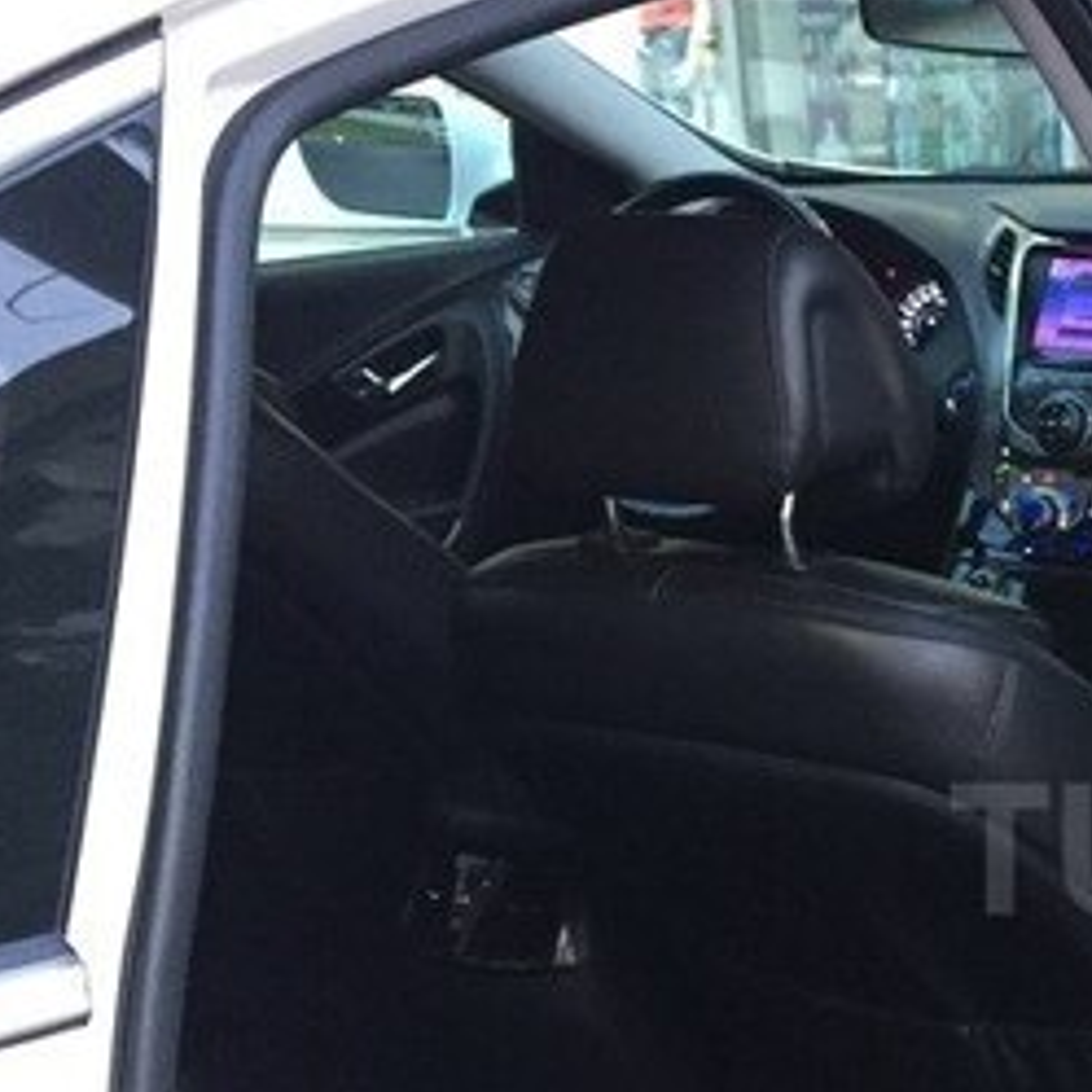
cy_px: 849
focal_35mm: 68
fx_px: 2427
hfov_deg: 22.8
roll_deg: +0.4
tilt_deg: -16.9
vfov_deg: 25.0
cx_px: 1399
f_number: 2.2
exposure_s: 1/33
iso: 250
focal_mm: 4.15
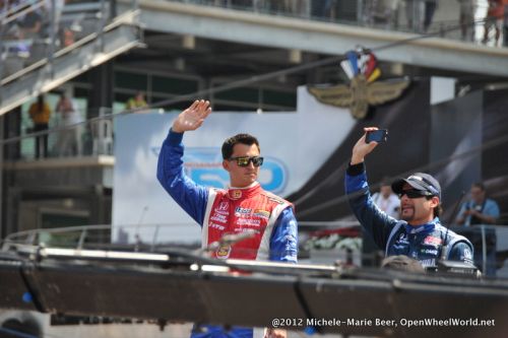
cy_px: 169
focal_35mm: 300
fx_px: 4232
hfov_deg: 6.9
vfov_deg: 4.6
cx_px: 254
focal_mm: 200
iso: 1000
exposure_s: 1/2000
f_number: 5.6
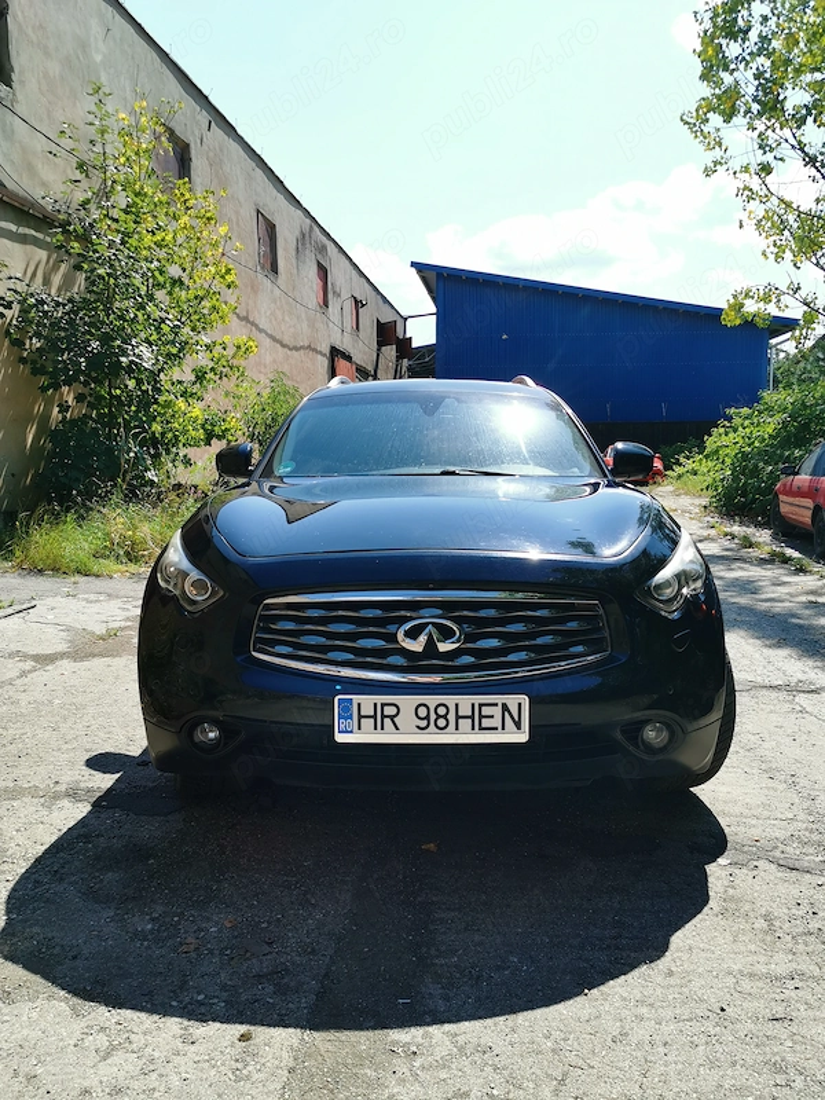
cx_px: 412
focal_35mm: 29
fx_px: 922
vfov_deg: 61.7
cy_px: 550
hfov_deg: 48.2
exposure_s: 1/2994
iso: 50
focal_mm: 5.56
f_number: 1.6
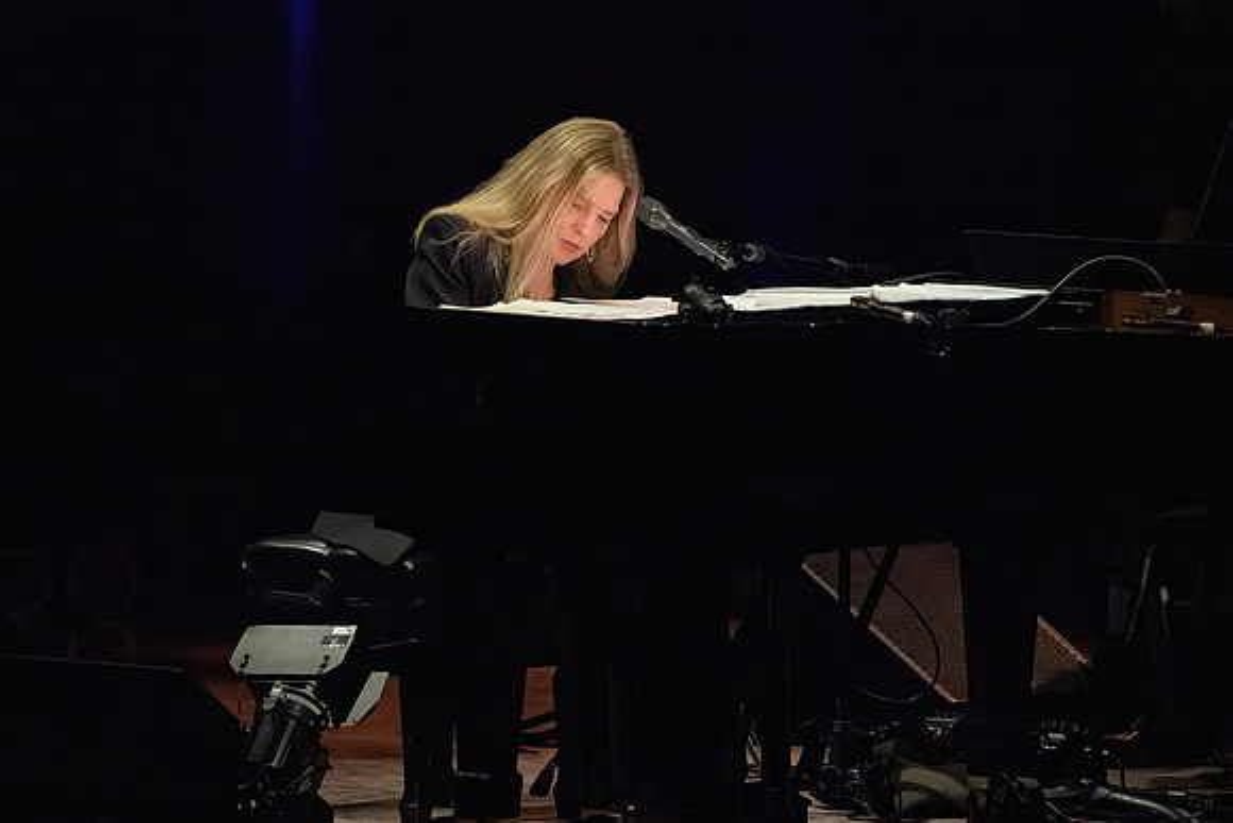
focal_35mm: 406
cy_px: 387
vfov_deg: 3.4
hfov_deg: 5.1
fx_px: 13902
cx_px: 609
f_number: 8
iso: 20000
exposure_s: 1/320
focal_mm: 358
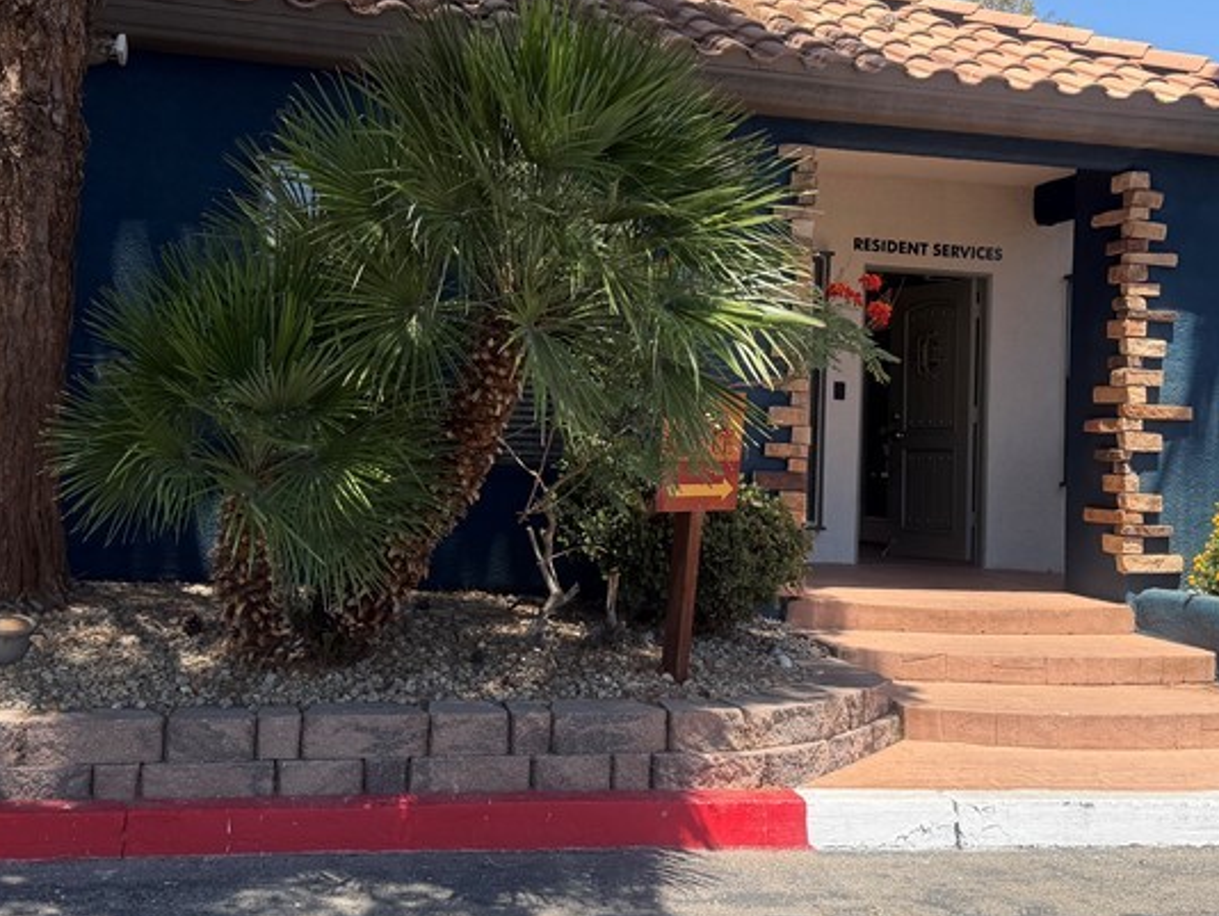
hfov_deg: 41.2
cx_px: 637
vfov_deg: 31.5
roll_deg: -2.0
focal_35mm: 46
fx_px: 1621
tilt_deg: +1.6
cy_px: 365
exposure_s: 1/2299
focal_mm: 6.76
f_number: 1.78
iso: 100
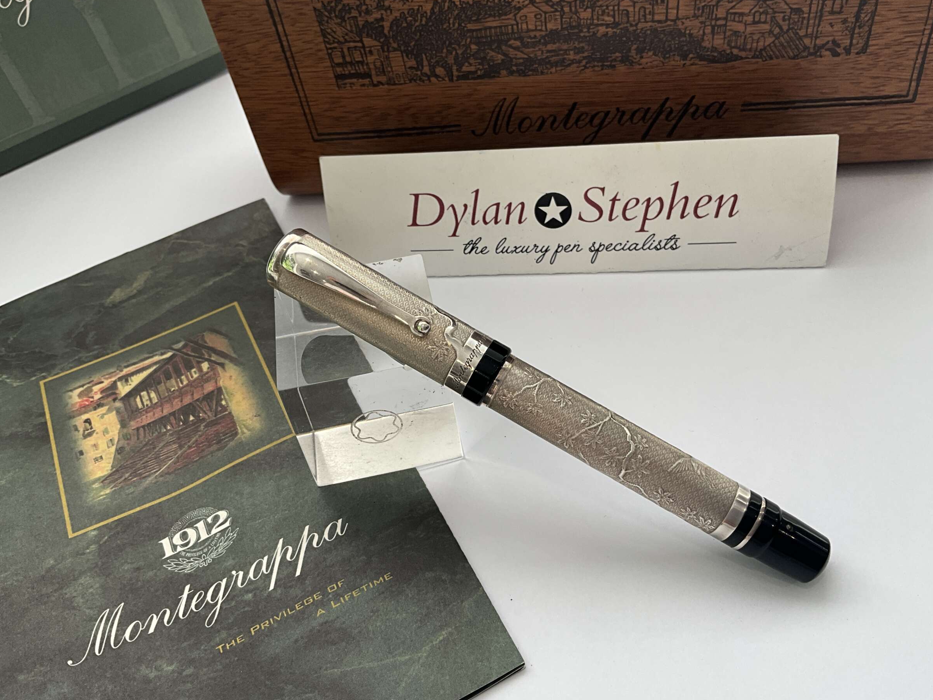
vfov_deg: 45.4
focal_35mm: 31
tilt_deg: -49.4
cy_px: 363
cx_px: 485
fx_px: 835
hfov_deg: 58.3
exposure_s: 1/100
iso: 25
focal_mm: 3
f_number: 1.8
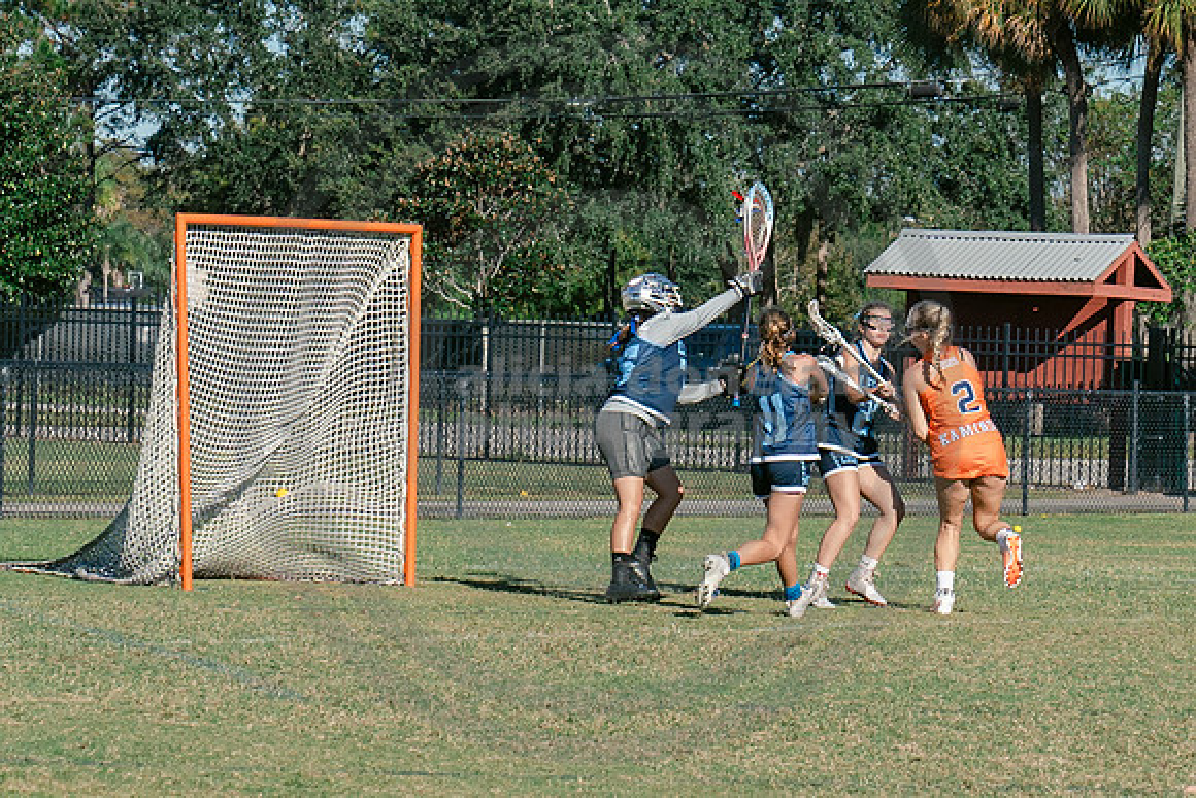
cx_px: 765
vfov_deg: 6.4
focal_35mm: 216
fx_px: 7190
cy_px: 401
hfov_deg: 9.5
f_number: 5.6
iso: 250
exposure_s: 1/1600
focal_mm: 70
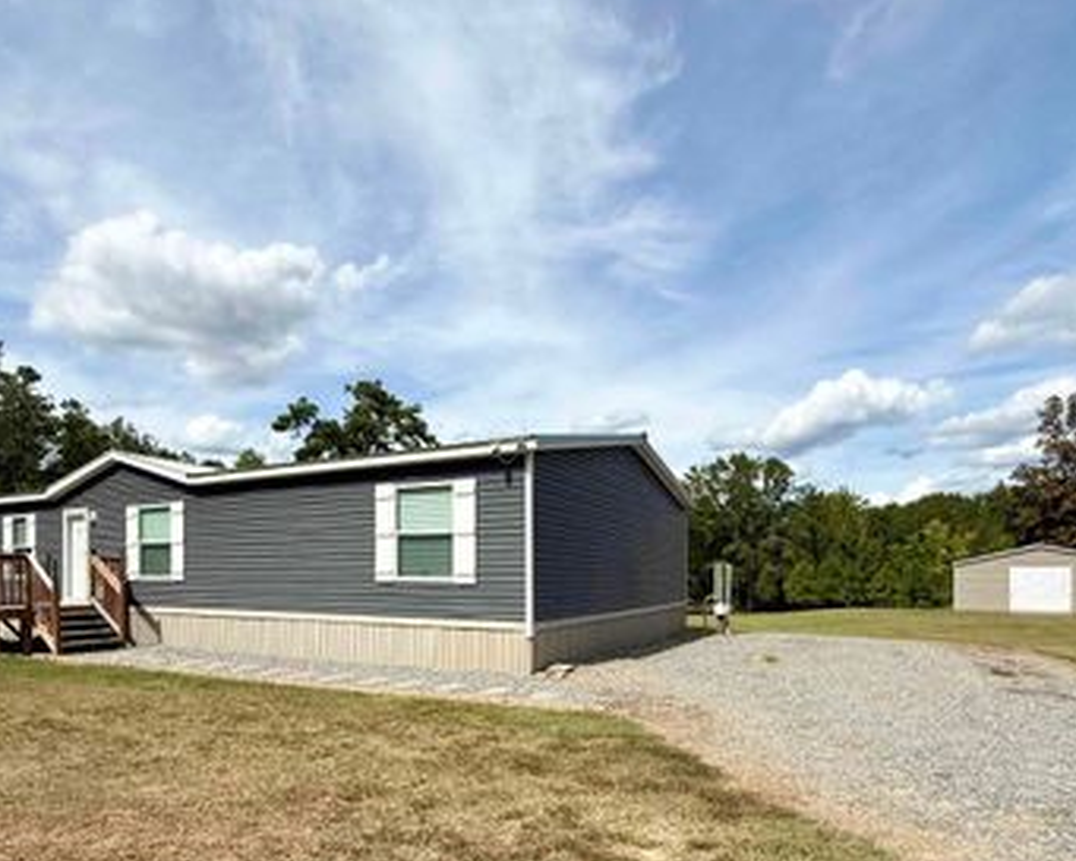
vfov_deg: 66.2
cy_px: 577
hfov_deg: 80.3
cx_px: 521
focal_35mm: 20
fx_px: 637
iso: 50
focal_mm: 2.22
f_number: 2.2
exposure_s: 1/3289
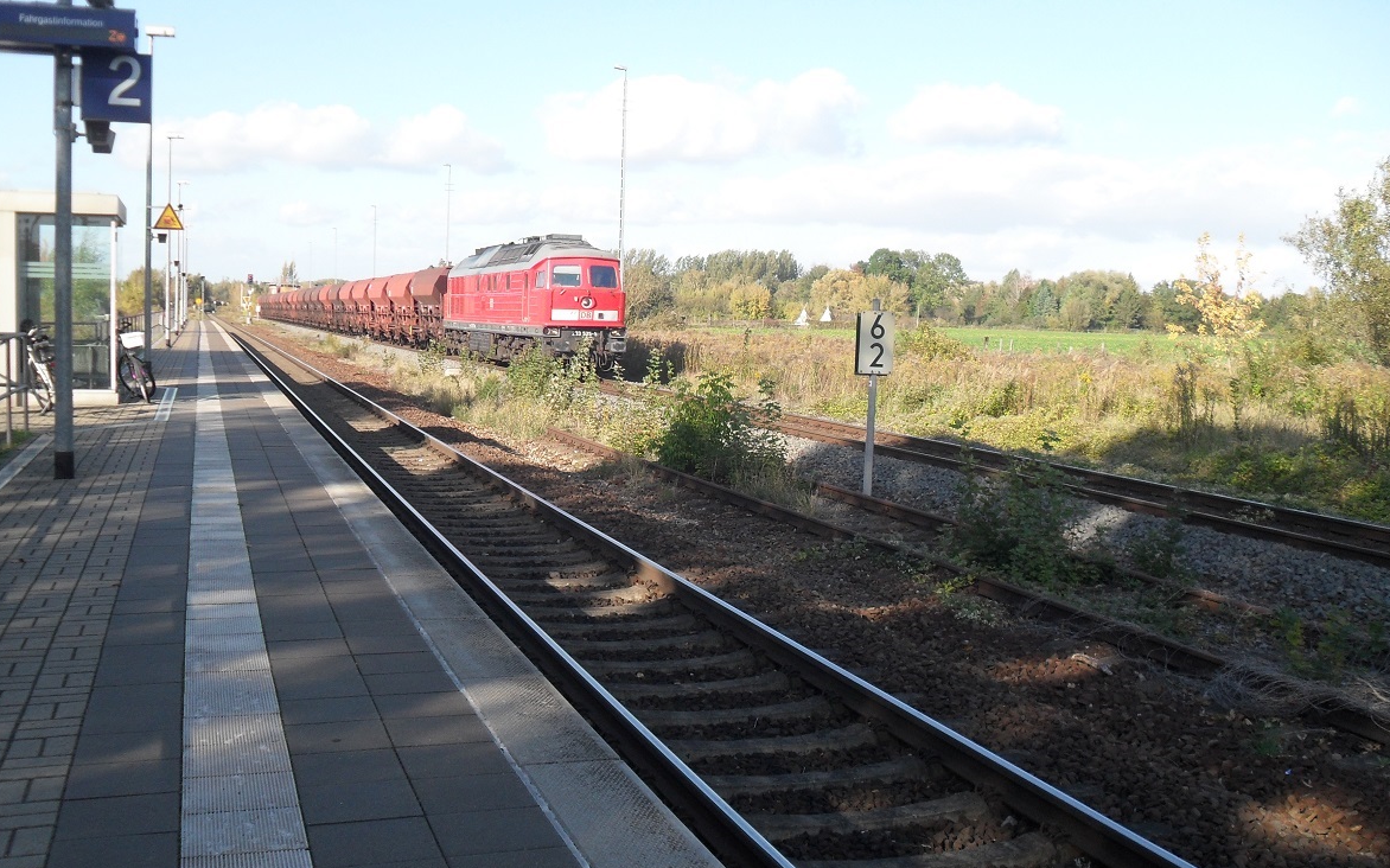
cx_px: 687
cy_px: 486
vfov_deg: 33.5
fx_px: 1439
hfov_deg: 51.5
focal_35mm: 38
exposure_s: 1/60
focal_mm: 6.2
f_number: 8.9
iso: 100
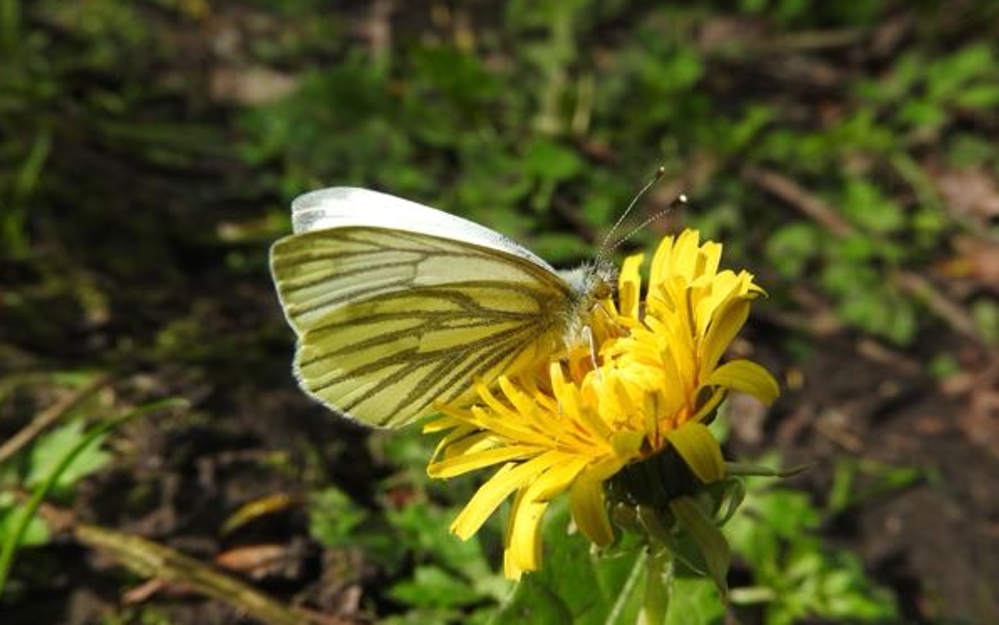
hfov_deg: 59.6
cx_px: 498
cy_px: 359
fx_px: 872
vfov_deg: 39.4
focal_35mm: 32
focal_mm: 5.4
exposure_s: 1/400
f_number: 3.5
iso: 100
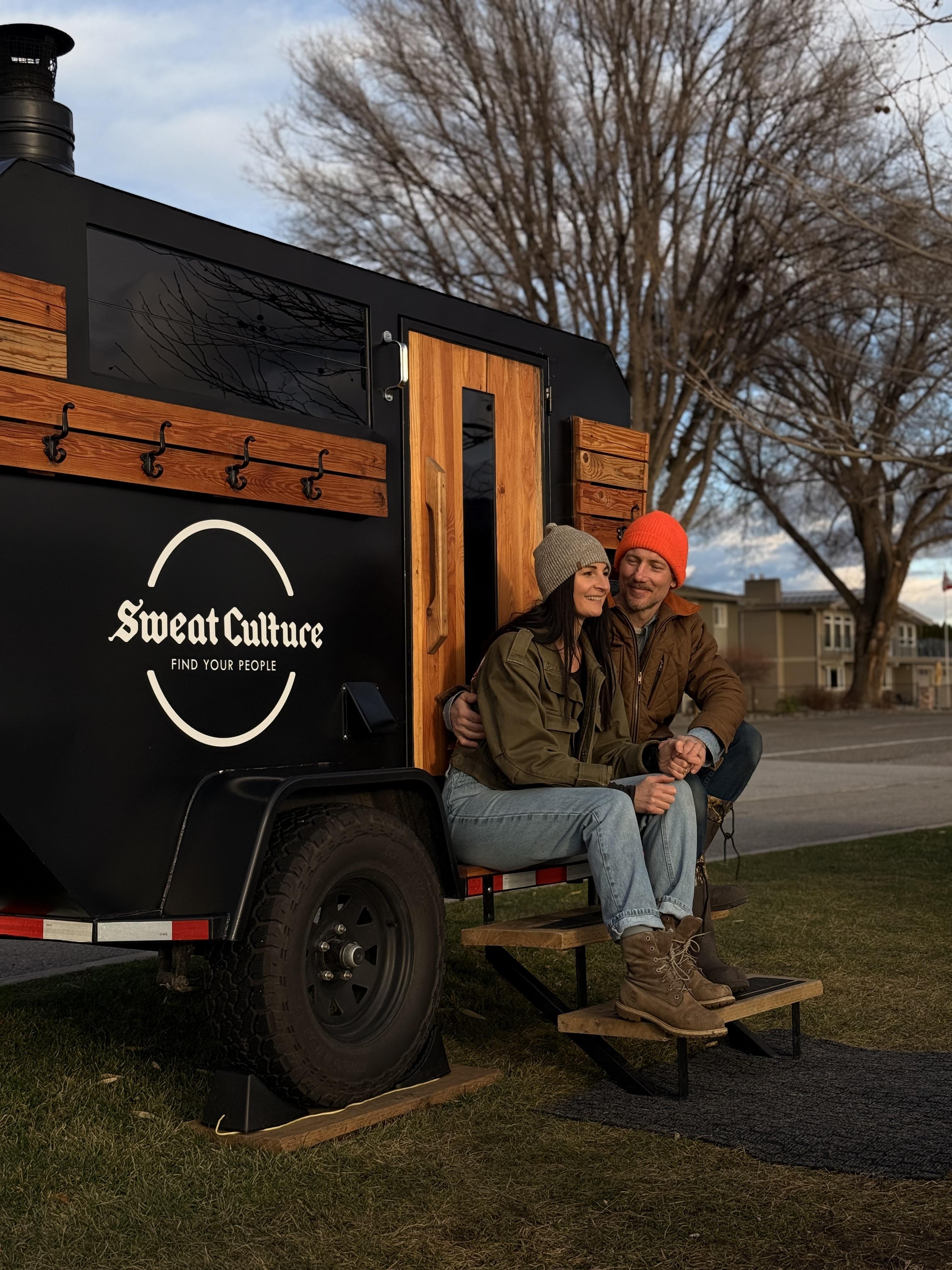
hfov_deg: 30.3
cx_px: 476
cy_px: 635
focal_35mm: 48
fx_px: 1760
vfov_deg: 39.7
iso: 80
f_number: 1.78
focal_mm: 6.76
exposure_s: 1/2342
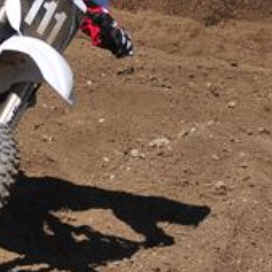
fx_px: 2107
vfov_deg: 7.4
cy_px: 55
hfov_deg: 7.4
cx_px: 19
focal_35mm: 237
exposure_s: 1/2500
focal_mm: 70
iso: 200
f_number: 4
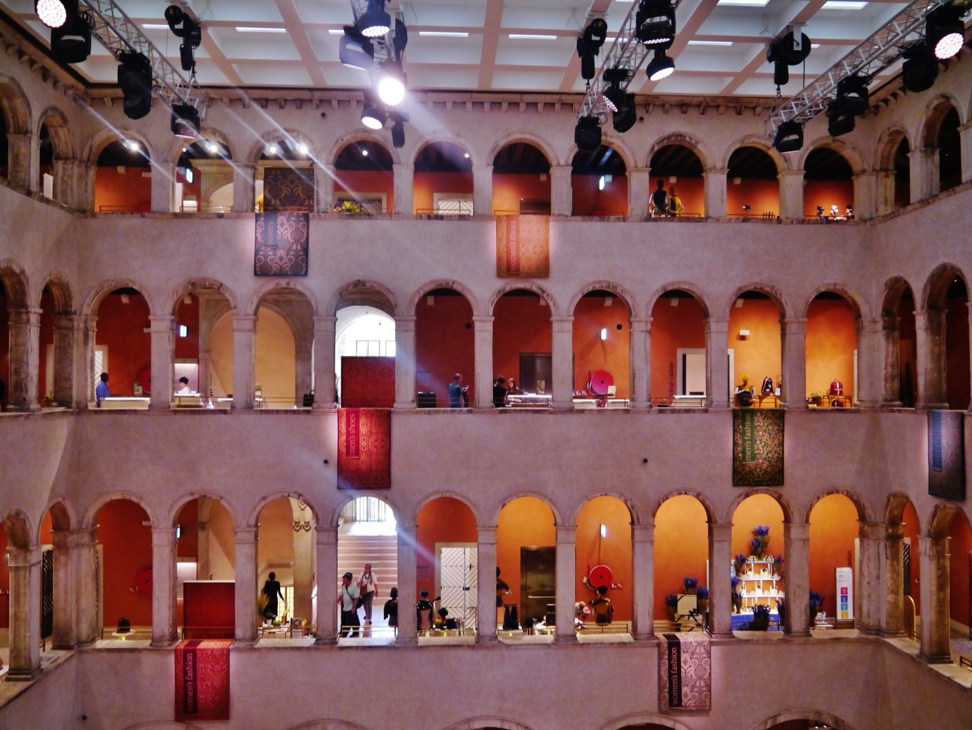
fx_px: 899
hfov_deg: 56.8
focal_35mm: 32
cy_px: 365
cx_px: 486
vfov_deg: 44.2
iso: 800
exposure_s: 1/40
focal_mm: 16
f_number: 3.8
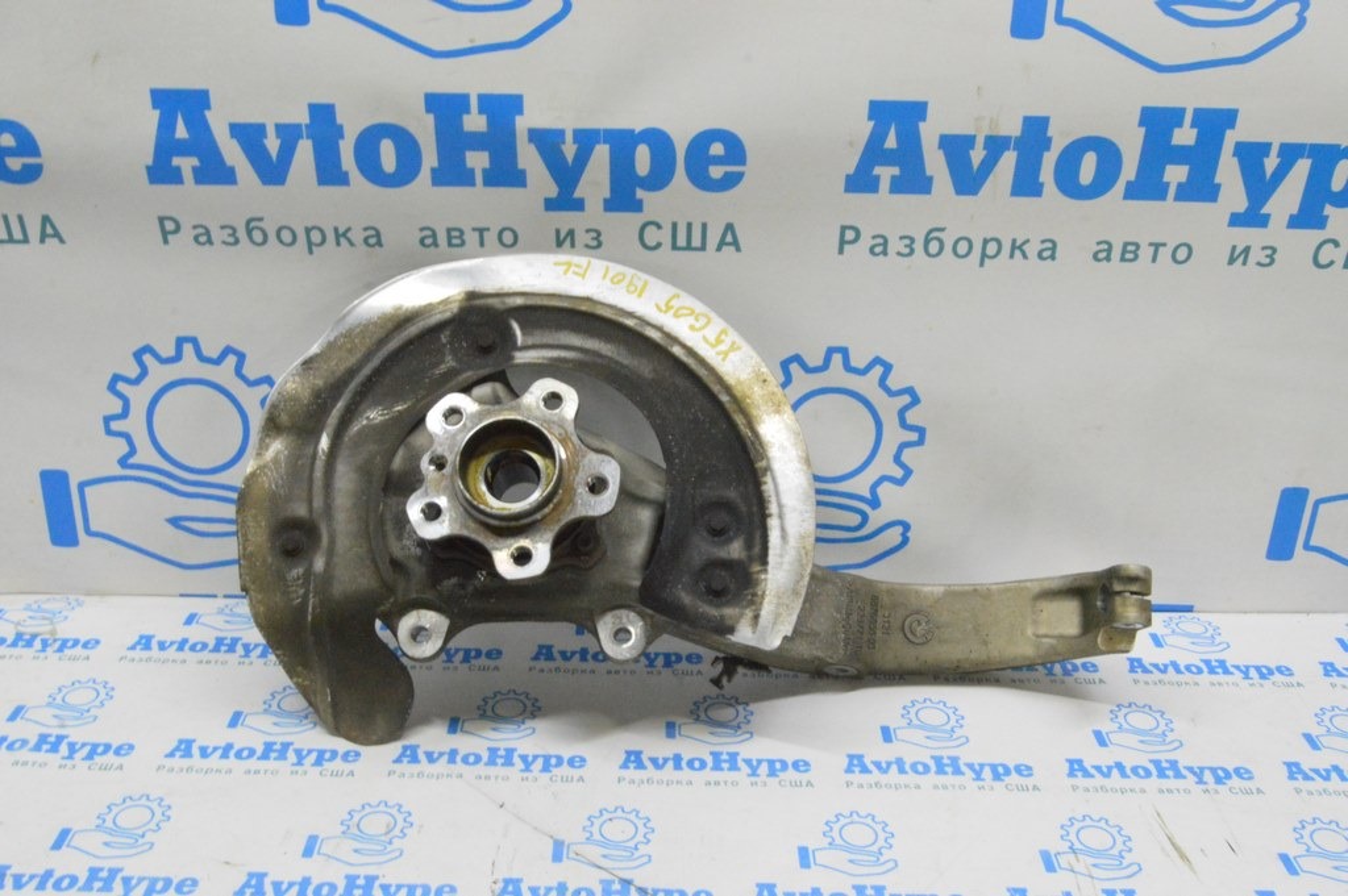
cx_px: 674
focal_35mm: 34
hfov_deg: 55.1
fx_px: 1291
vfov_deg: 38.3
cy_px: 448
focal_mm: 23
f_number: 20
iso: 6400
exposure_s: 1/20
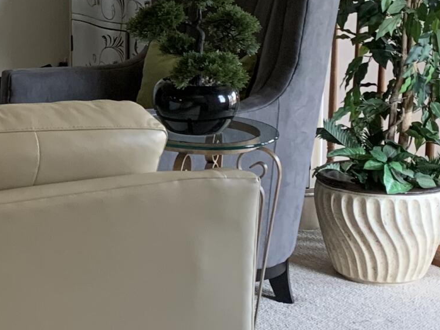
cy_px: 61
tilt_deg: -10.3
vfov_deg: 14.2
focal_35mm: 104
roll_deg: +1.0
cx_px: -61
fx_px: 1322
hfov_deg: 18.1
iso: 160
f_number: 1.8
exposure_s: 1/60
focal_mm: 4.25
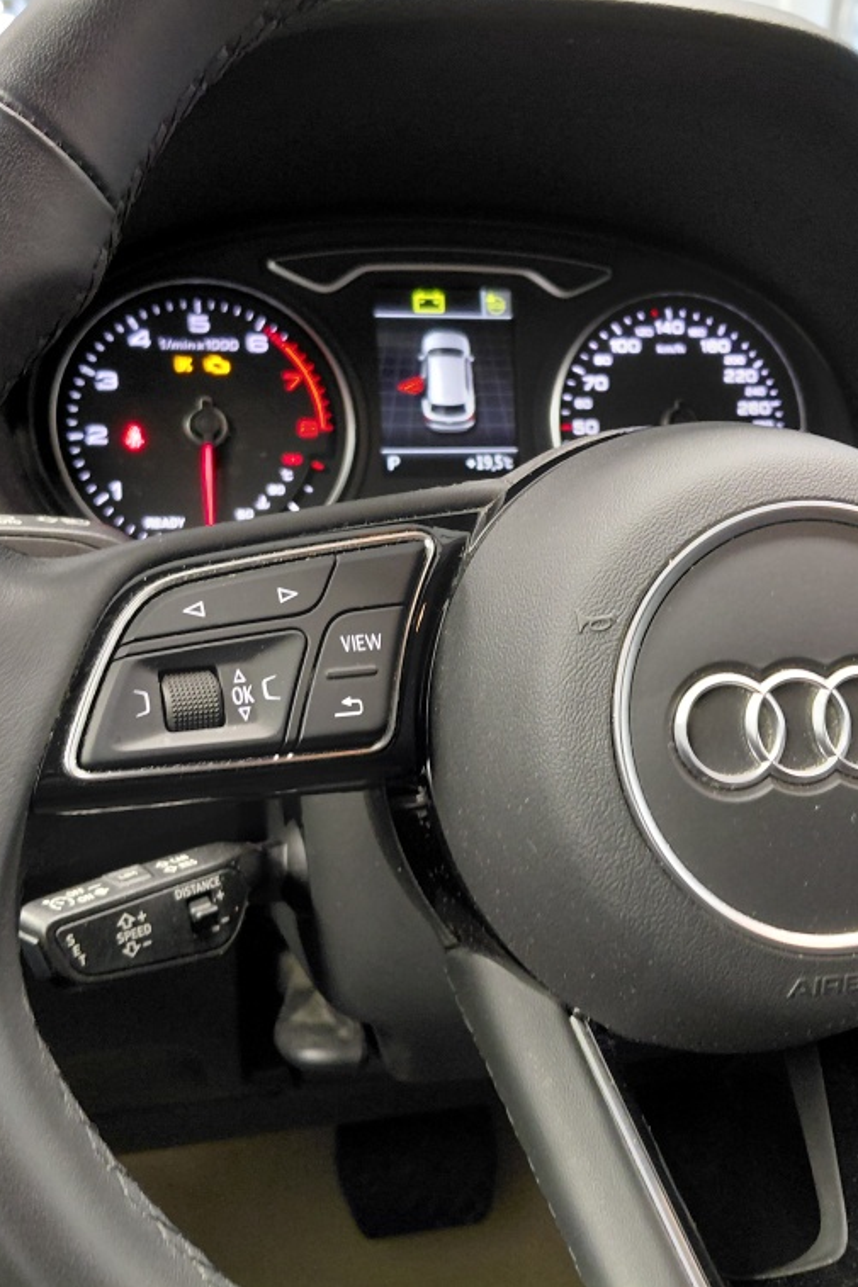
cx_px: 474
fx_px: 1252
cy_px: 639
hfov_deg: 37.8
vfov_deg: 54.4
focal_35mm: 35
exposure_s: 1/30
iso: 320
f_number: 1.8
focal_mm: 4.69
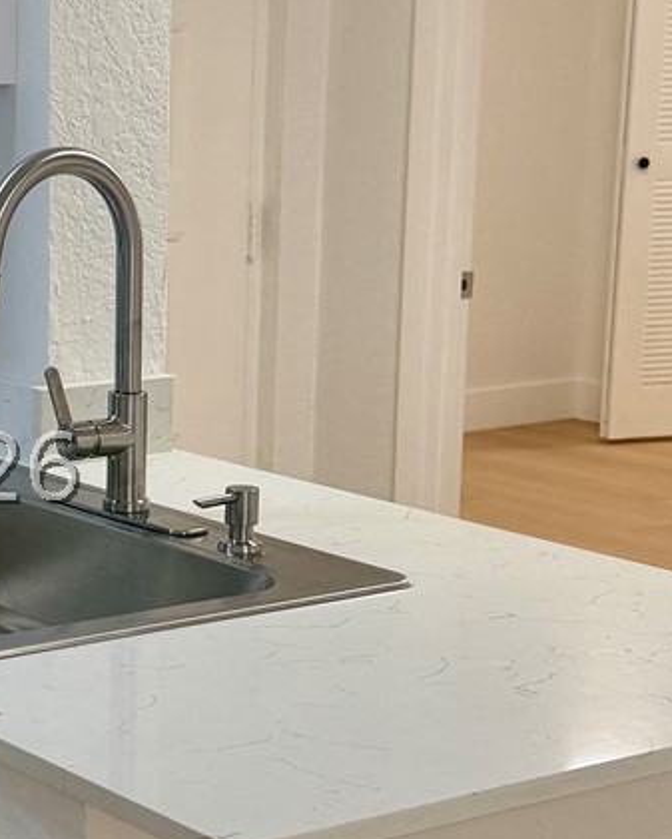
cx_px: -38
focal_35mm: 89
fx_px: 2212
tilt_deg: -11.0
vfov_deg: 21.5
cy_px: 468
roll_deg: +0.6
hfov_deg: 16.8
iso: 100
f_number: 1.78
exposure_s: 1/144
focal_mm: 6.76
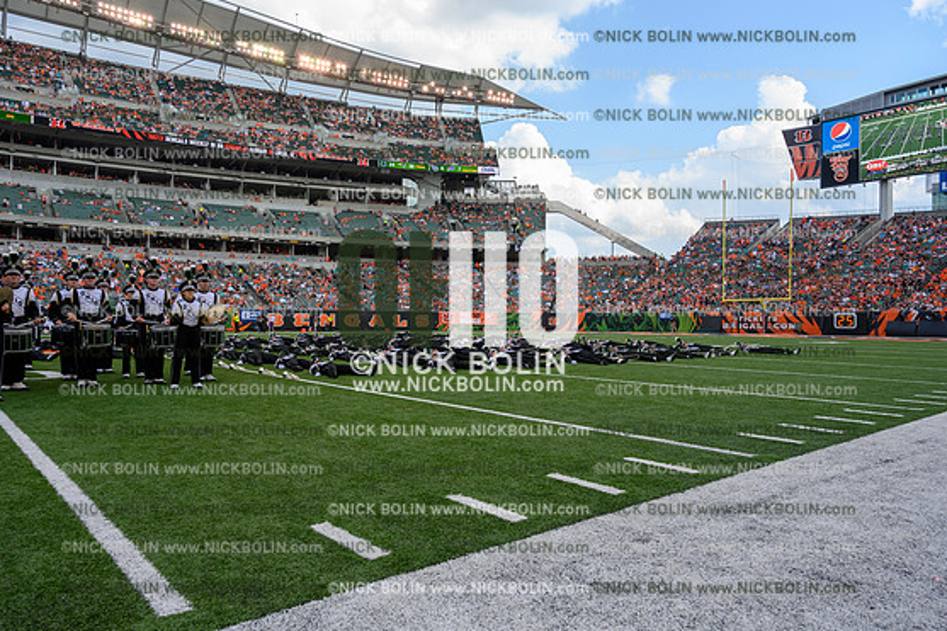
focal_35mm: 25
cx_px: 457
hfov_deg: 71.5
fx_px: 657
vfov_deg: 51.3
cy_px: 312
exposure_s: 1/100
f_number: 7.1
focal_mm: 24
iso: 80
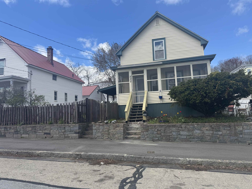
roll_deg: +2.4
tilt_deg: +5.8
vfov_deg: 56.8
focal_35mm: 24
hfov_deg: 71.6
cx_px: 126
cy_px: 94
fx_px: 175
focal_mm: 6.76
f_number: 1.78
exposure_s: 1/3247
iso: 80
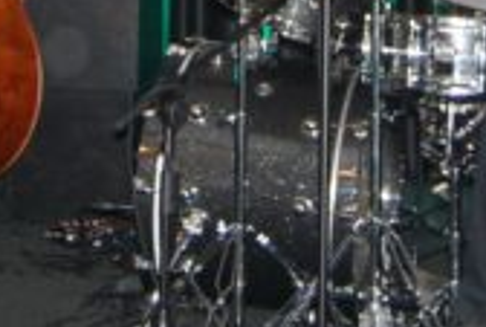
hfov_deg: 11.4
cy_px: -310
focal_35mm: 178
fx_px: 2409
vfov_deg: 7.5
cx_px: 46
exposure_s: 1/60
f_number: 4
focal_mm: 26
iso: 560
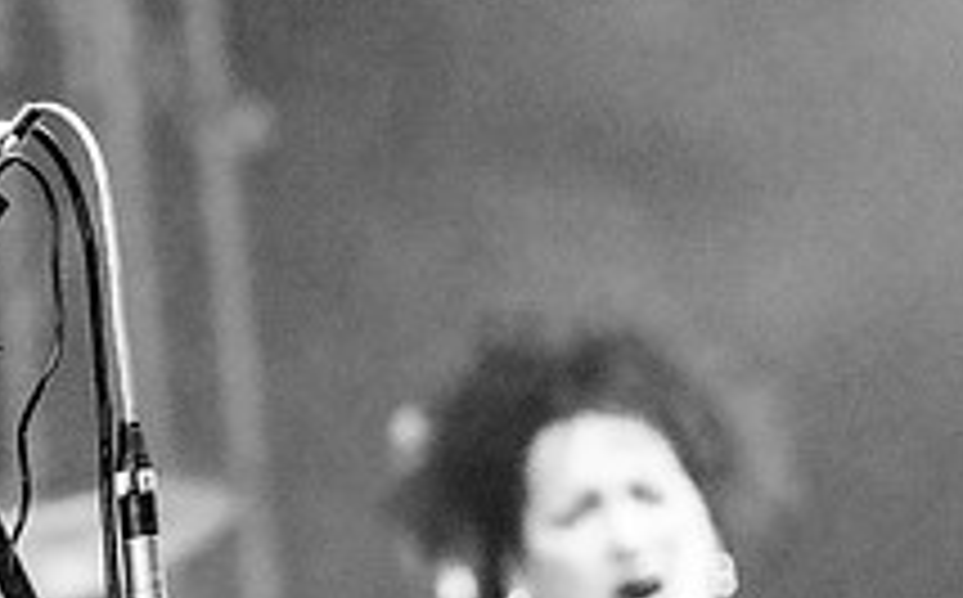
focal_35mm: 297
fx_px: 7782
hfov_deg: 7.0
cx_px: -175
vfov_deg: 4.4
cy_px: 204
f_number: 2.8
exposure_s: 1/1000
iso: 2500
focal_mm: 90
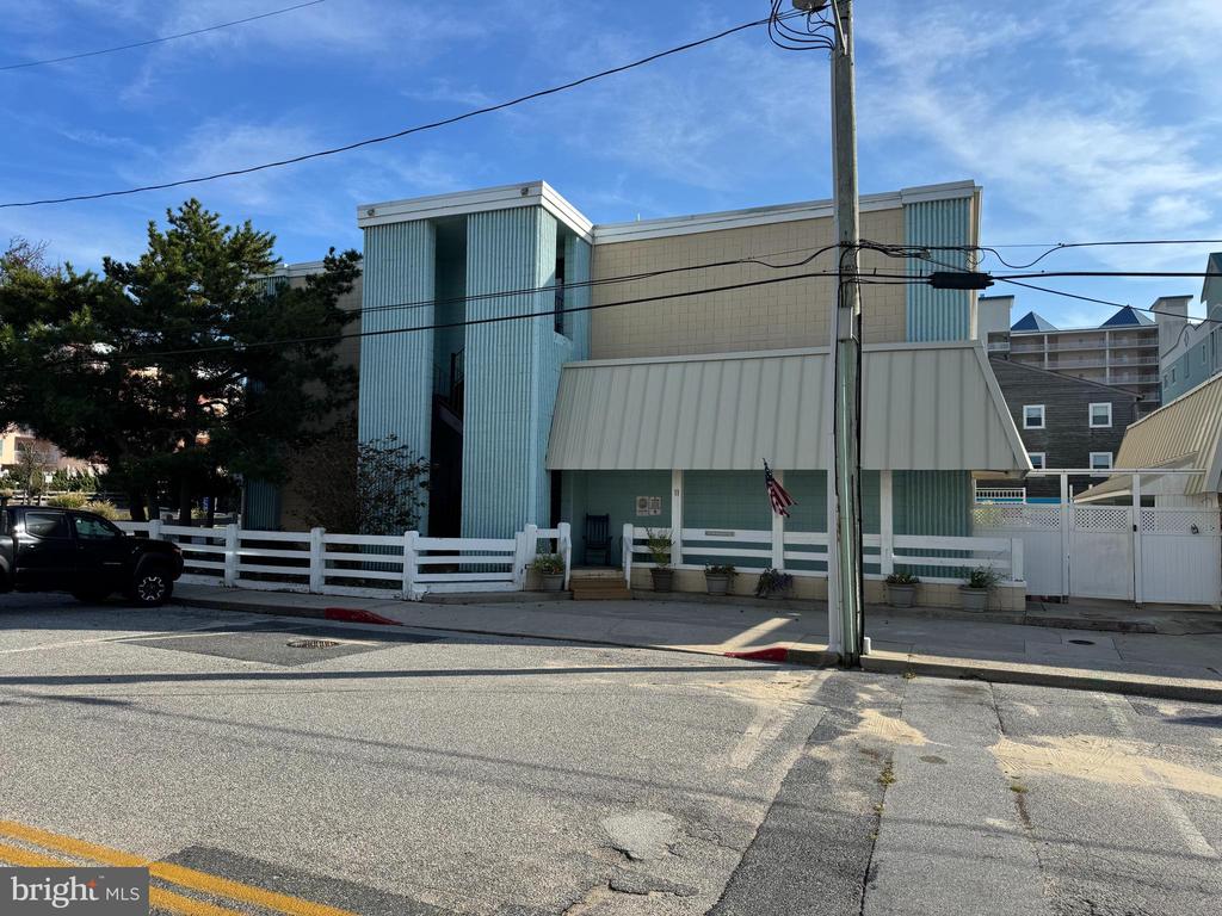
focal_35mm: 24
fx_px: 847
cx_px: 611
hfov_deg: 71.6
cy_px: 458
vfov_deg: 56.8
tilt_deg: +3.8
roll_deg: -2.5
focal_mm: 6.76
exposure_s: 1/4049
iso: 80
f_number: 1.78
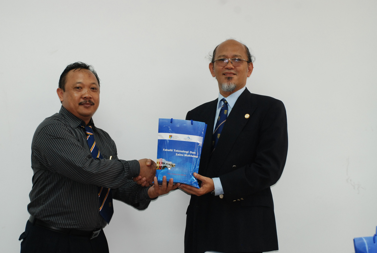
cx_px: 179
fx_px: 871
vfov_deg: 16.5
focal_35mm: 83
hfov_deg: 24.4
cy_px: 134
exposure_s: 1/60
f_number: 5
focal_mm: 52
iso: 640
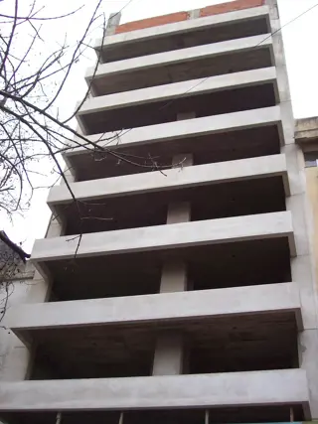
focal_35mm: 45
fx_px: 551
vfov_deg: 42.1
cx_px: 159
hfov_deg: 32.2
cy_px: 212
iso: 80
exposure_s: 1/160
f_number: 3
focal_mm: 7.6
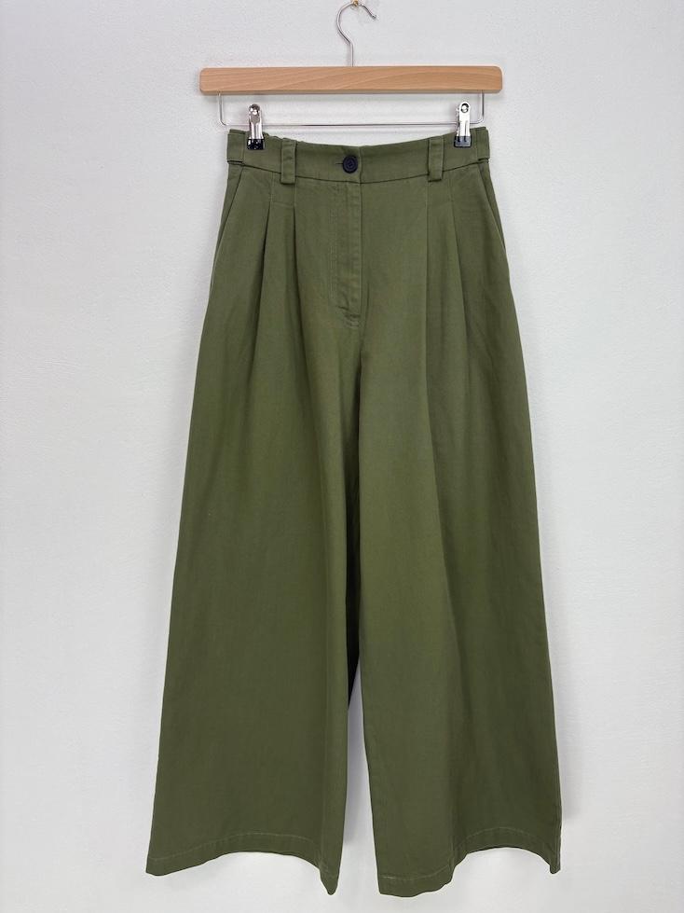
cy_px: 456
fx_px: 685
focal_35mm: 26
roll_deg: +0.1
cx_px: 342
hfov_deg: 53.1
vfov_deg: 67.3
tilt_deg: -10.3
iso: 40
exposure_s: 1/100
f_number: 1.6
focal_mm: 5.96
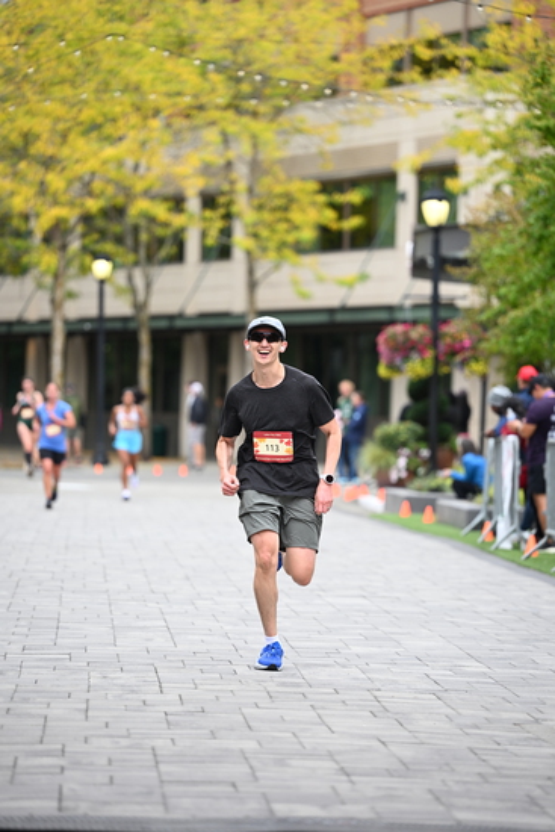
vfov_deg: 13.2
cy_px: 416
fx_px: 3582
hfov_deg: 8.9
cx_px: 278
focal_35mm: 155
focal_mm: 155
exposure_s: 1/1600
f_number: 2.8
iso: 640
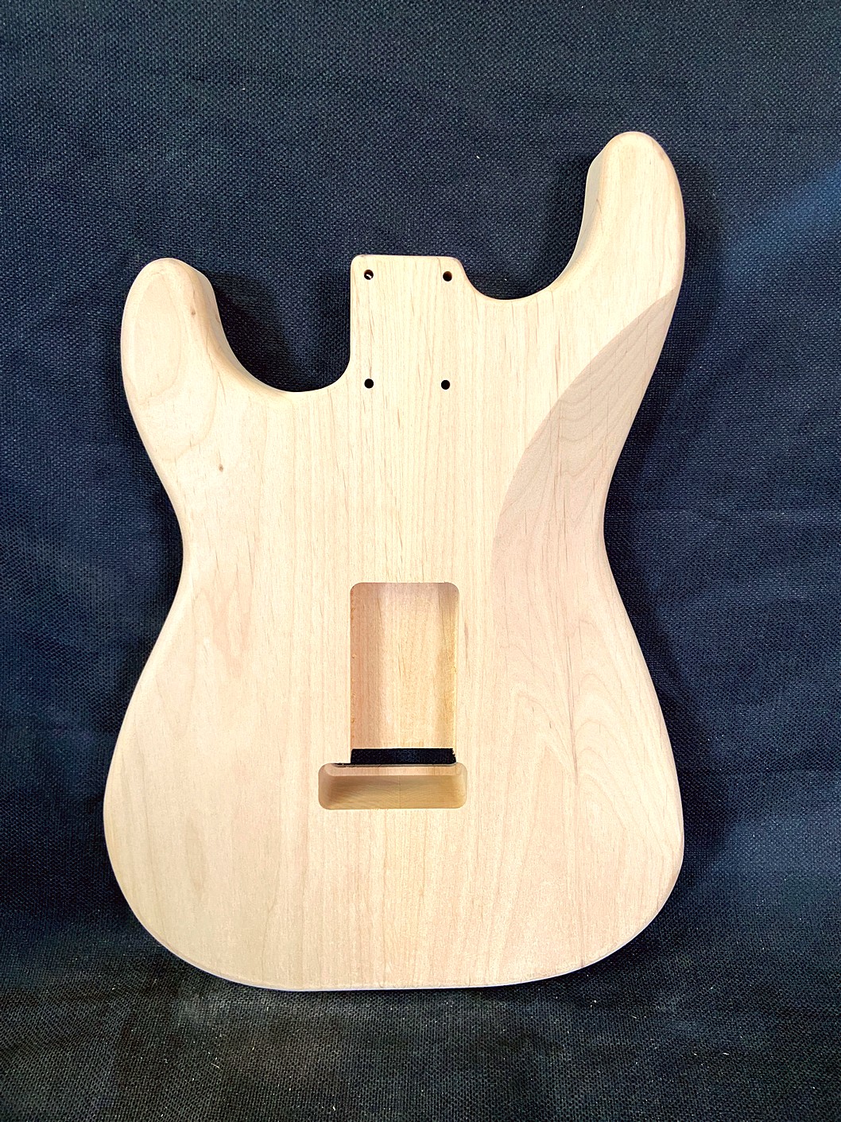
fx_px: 842
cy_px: 561
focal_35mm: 26
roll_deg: +0.9
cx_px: 420
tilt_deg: -23.3
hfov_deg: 53.1
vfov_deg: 67.3
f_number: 1.8
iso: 200
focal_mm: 4.25
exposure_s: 1/60
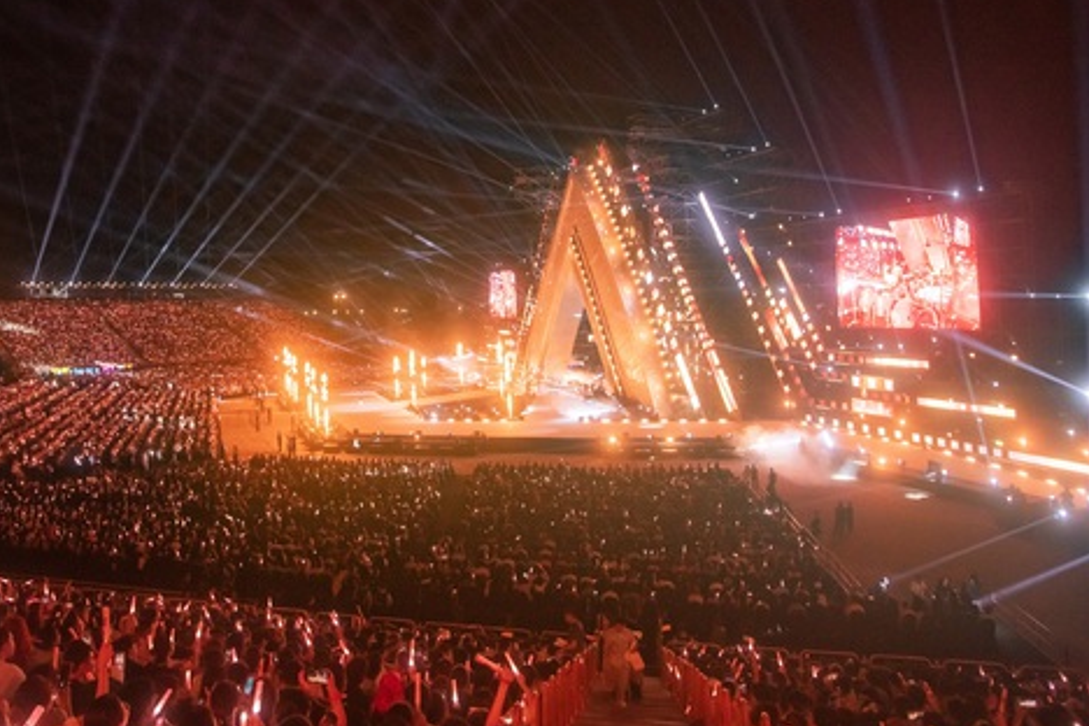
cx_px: 407
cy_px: 256
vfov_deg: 52.3
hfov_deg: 72.5
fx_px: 726
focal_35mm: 24
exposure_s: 1/200
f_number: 5.6
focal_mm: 17
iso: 1250
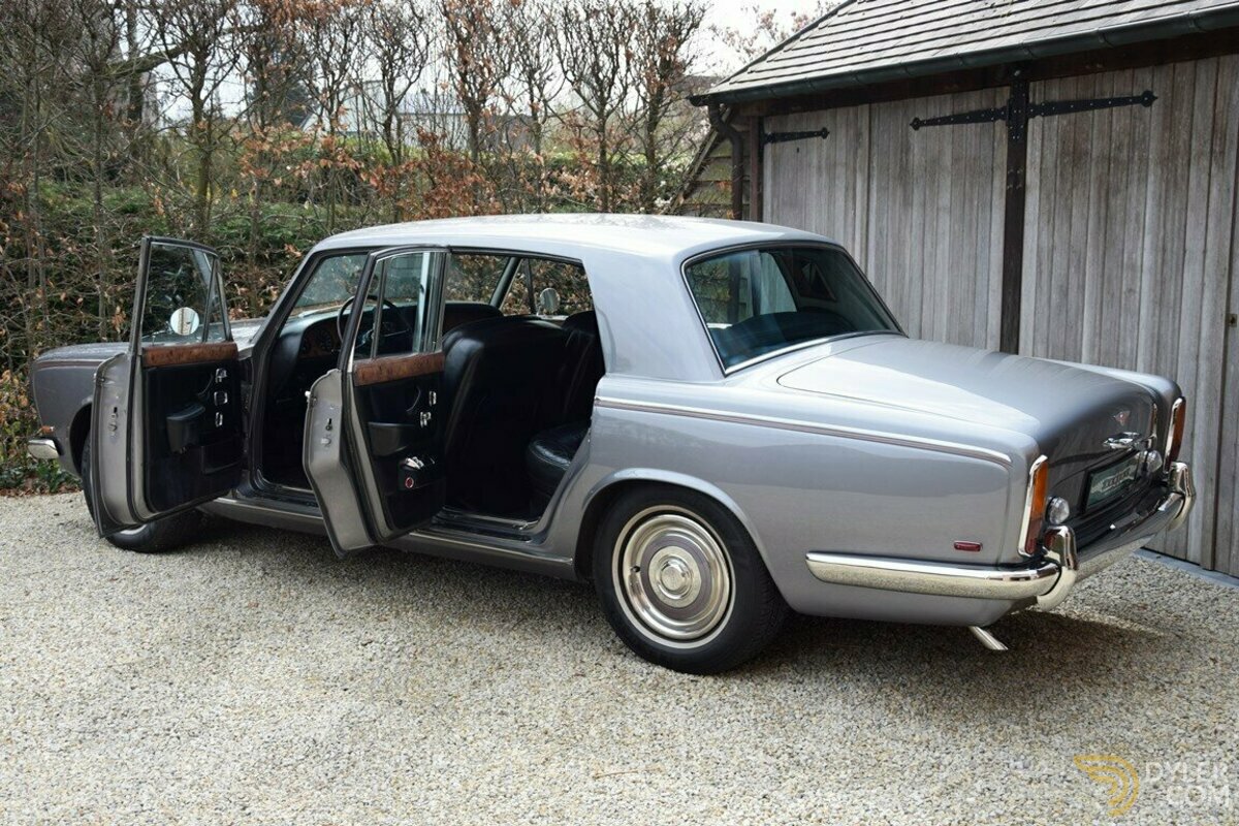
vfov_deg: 35.5
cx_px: 620
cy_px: 413
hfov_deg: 51.3
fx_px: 1291
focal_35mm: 38
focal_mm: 25
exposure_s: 1/100
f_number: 5
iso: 100
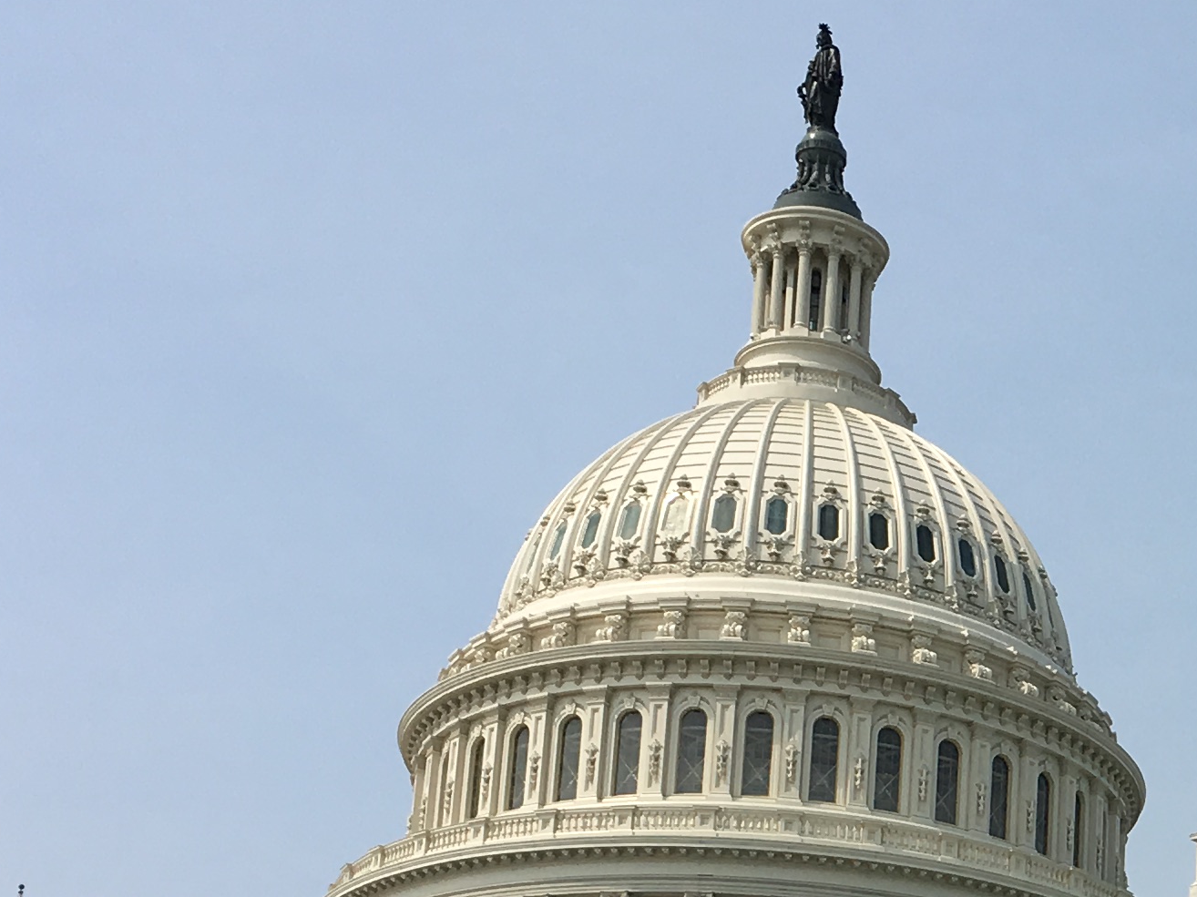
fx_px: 3077
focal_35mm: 89
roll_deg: -0.2
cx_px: 1458
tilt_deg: +14.0
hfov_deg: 20.5
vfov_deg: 16.0
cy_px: 1050
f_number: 2.2
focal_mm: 4.15
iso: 25
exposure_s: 1/2747
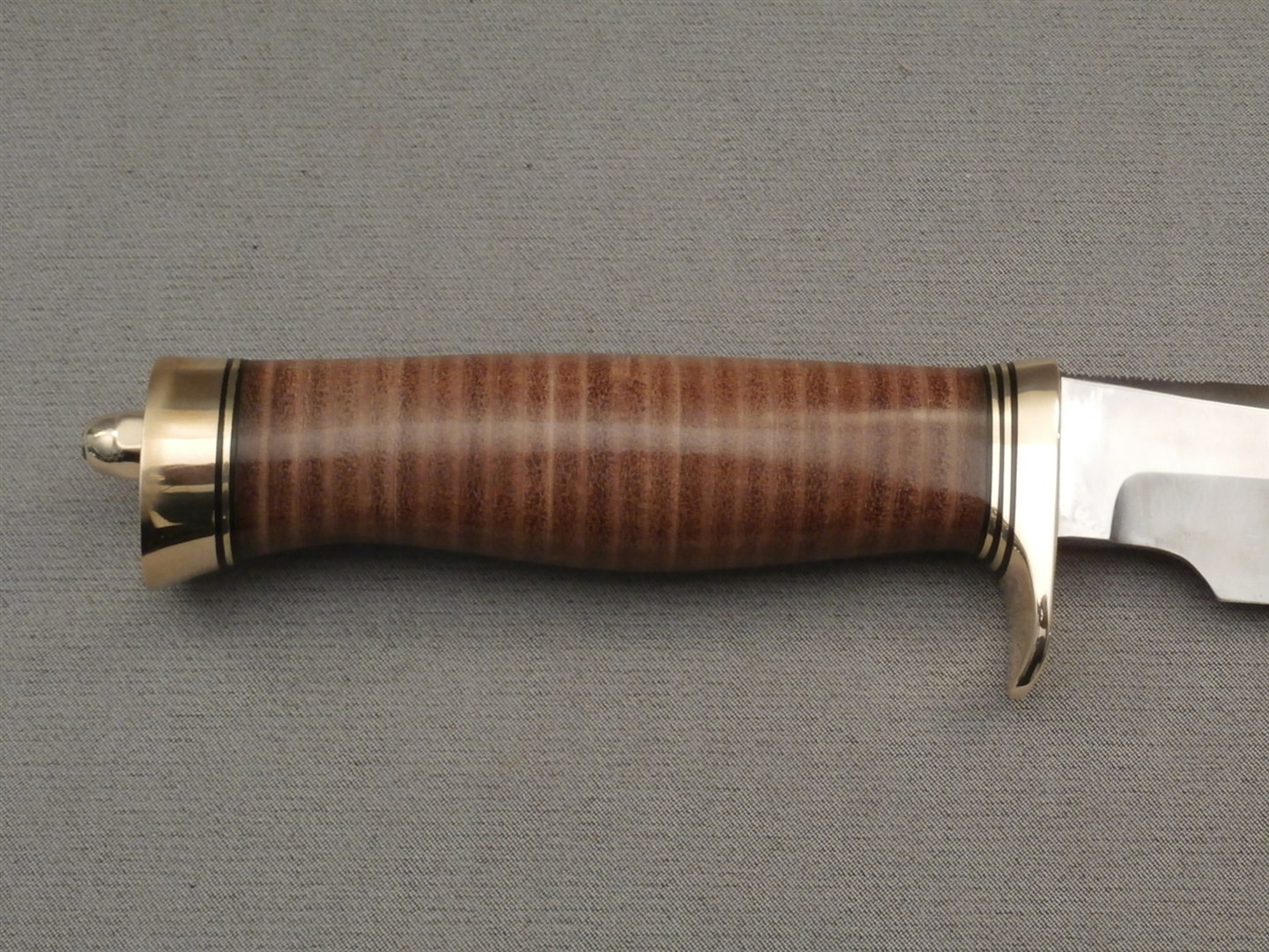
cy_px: 476
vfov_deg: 24.4
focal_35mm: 60
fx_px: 2200
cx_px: 634
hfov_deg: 32.2
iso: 400
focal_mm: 10.76
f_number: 4.2
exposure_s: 1/13
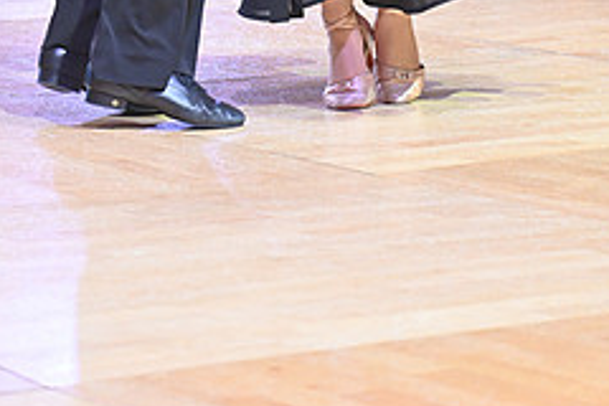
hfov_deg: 9.4
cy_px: -304
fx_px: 3688
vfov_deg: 6.2
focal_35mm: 218
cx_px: 240
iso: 2000
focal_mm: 90
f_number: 4
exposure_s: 1/200
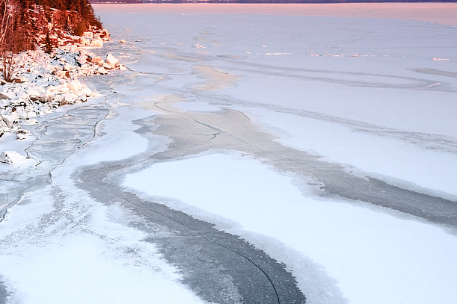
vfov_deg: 24.6
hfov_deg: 34.9
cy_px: 165
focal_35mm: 55
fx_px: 698
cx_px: 80
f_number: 5
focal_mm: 14
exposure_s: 1/45
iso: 200
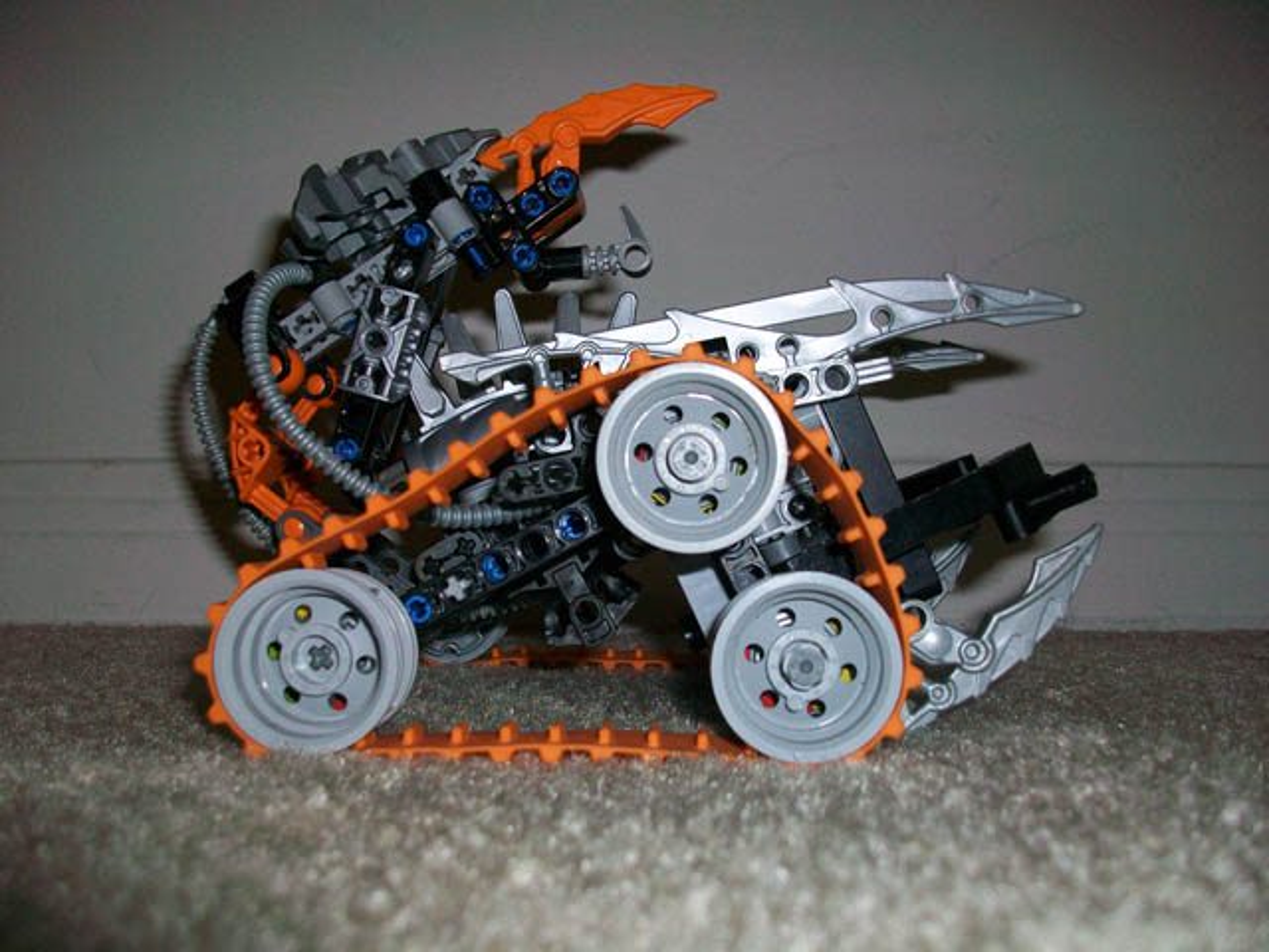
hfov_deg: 56.8
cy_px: 476
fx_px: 1173
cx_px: 634
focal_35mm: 32
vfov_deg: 44.2
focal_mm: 5.7
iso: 120
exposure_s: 1/60
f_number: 2.8
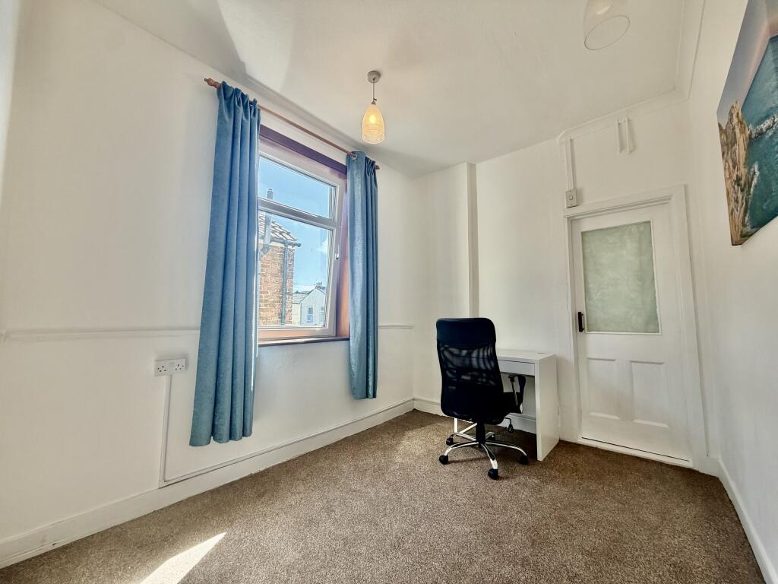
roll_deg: +0.5
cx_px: 389
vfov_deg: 85.7
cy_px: 292
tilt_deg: +4.3
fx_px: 315
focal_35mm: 14
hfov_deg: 102.1
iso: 80
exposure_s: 1/121
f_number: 2.2
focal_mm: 2.22
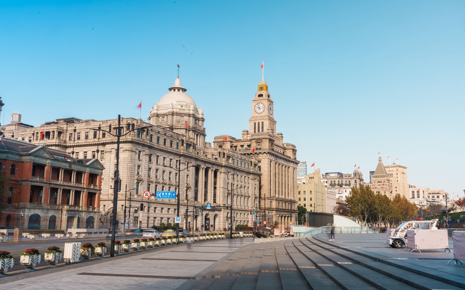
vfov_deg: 35.3
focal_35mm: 36
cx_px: 231
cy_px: 145
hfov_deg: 54.0
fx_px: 456
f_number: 22
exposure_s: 13
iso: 100
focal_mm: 35
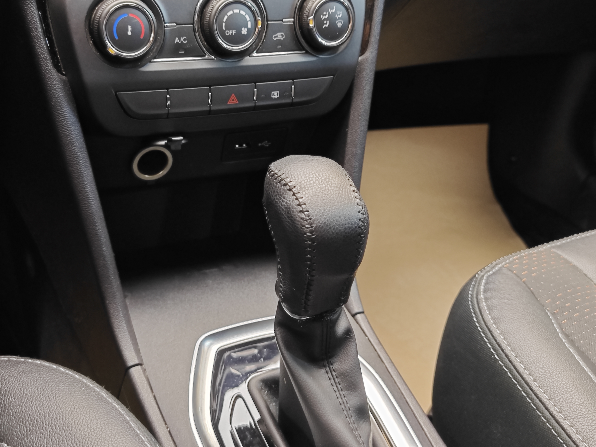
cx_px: 298
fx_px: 792
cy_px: 224
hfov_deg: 41.2
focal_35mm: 46
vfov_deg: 31.5
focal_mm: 8.7
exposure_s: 1/25
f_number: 1.9
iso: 640
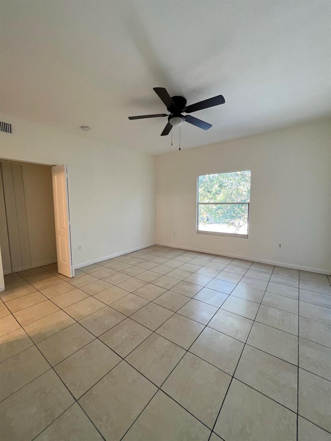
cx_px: 166
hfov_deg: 89.9
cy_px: 220
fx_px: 166
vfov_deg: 106.2
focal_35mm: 13
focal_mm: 1.57
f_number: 1.8
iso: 125
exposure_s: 1/120
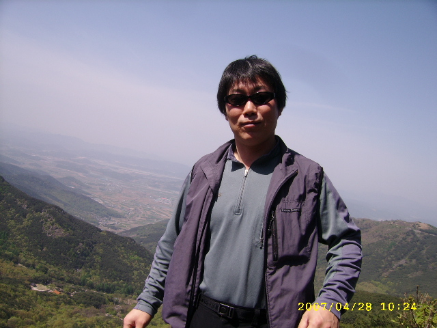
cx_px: 218
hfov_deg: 52.6
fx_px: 442
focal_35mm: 35
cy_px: 164
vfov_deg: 40.7
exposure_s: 1/420
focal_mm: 5.95
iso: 50
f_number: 5.8
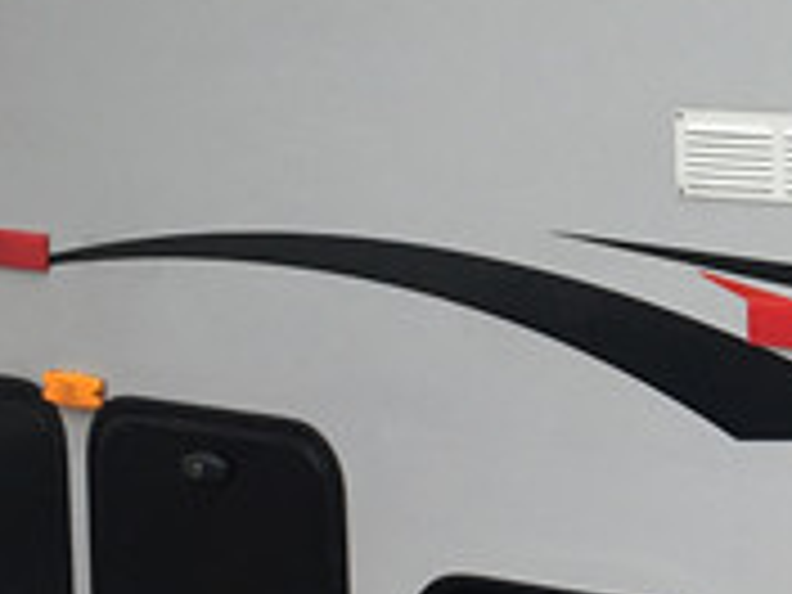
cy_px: 140
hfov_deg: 13.2
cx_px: 1089
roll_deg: -0.5
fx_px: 3272
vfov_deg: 10.4
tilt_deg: -3.7
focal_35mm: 143
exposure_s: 1/425
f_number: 2.2
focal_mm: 4.15
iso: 25
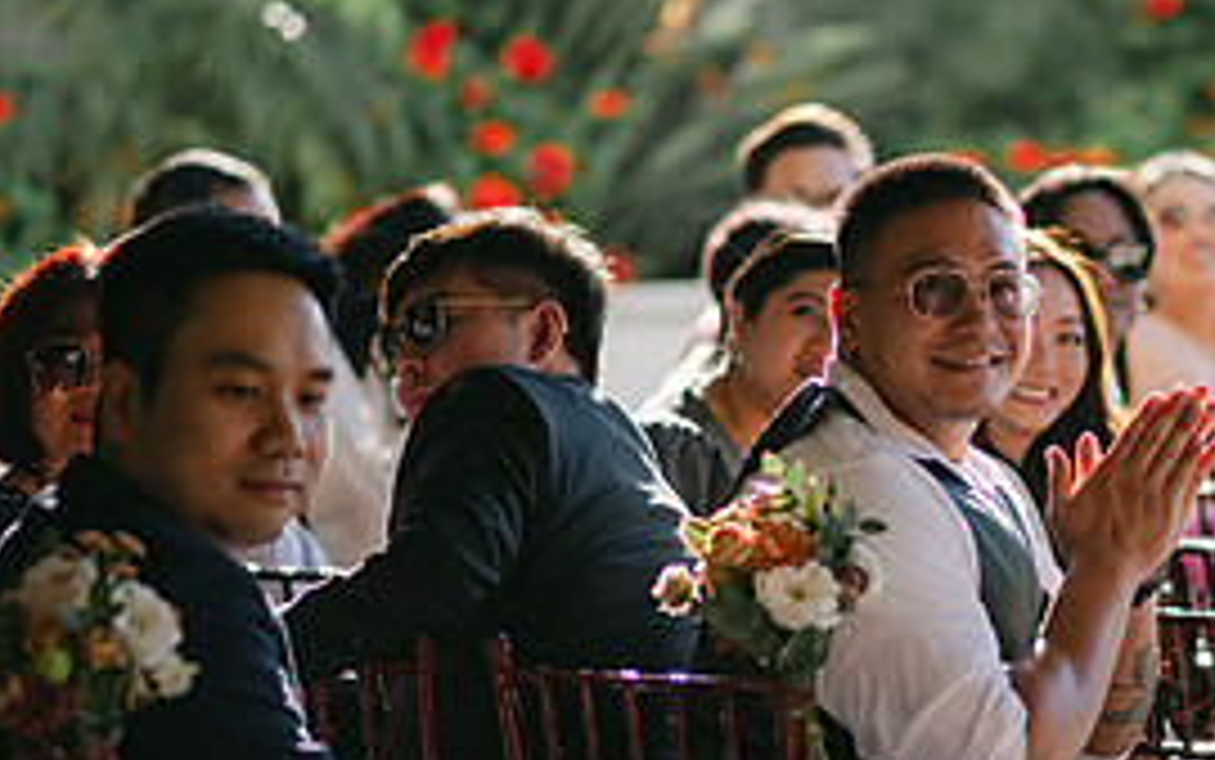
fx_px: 6162
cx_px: 1012
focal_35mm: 186
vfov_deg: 7.1
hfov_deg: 11.2
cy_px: 609
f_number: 1.8
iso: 64
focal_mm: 85
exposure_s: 1/1000
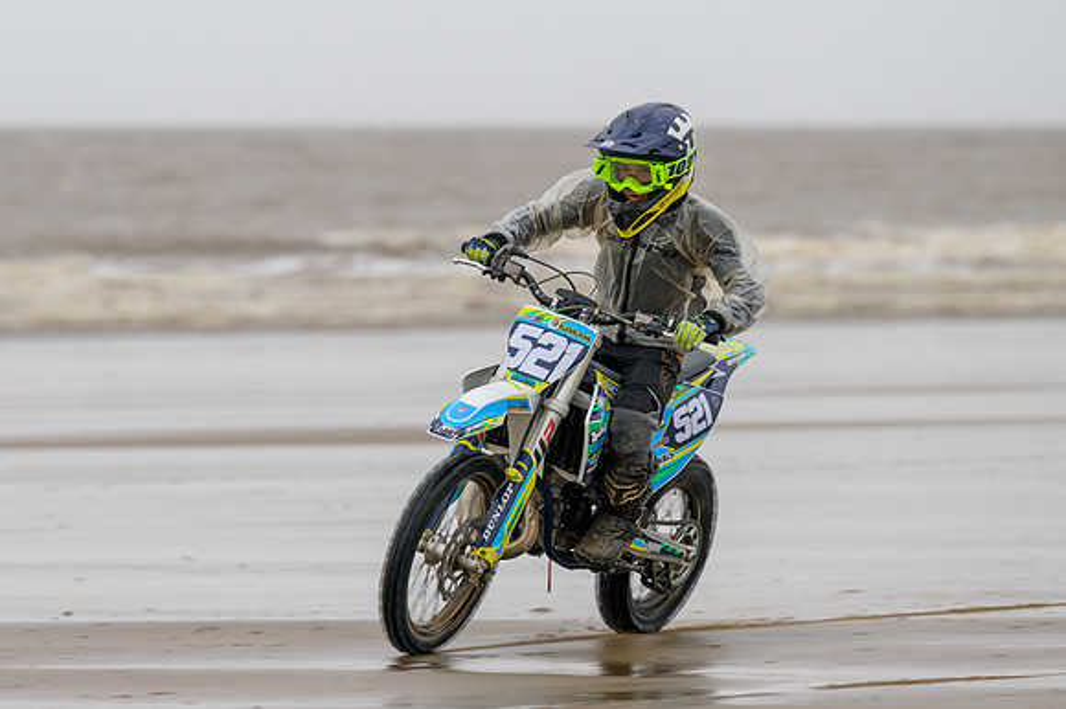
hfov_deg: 6.2
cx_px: 404
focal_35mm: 331
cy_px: 326
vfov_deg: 4.2
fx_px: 9784
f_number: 4
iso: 360
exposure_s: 1/400
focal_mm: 175
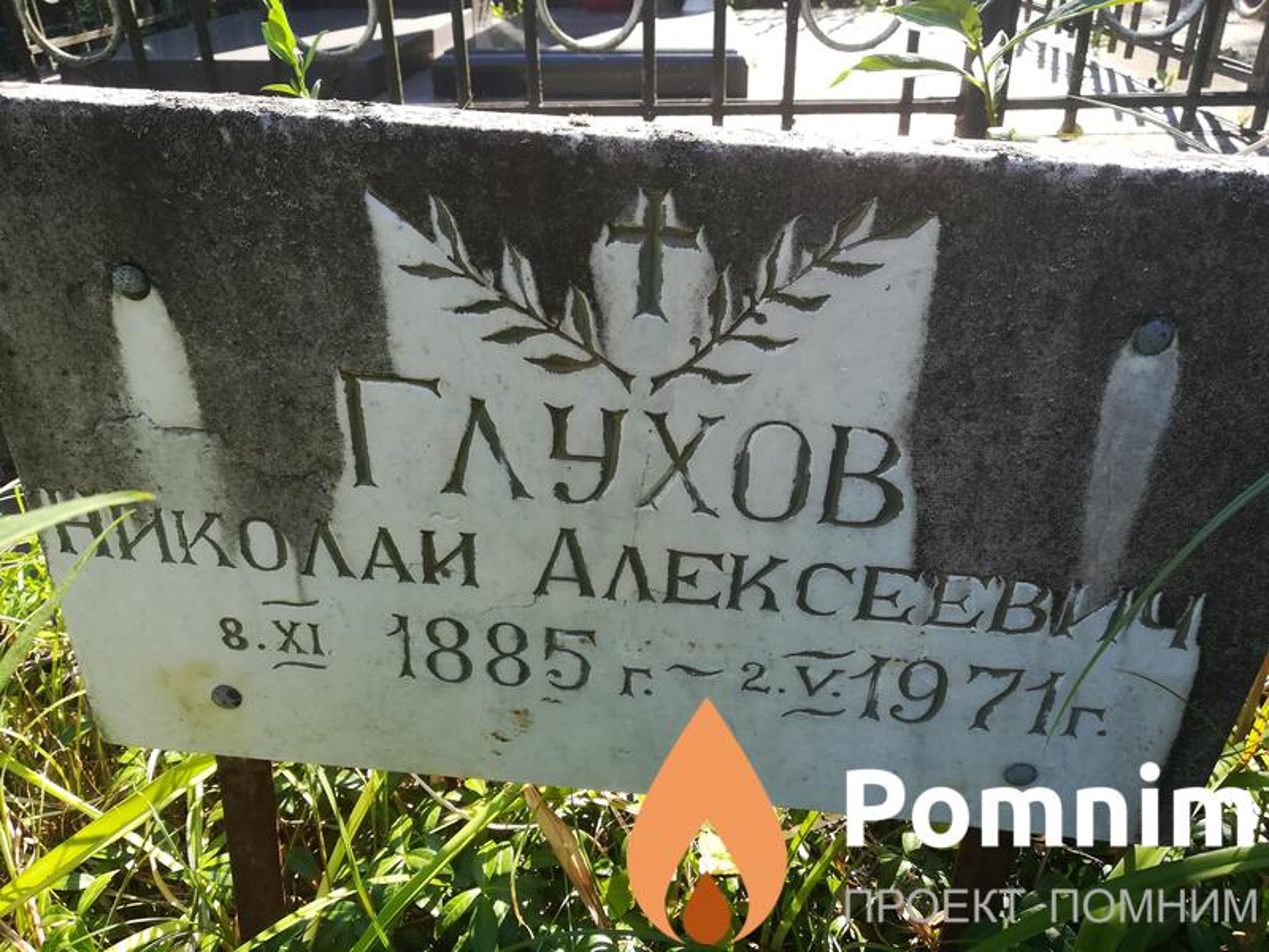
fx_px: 953
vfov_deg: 53.1
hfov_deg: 67.3
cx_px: 634
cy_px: 476
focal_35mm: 26
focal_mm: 3.83
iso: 50
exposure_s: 1/177
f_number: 2.2
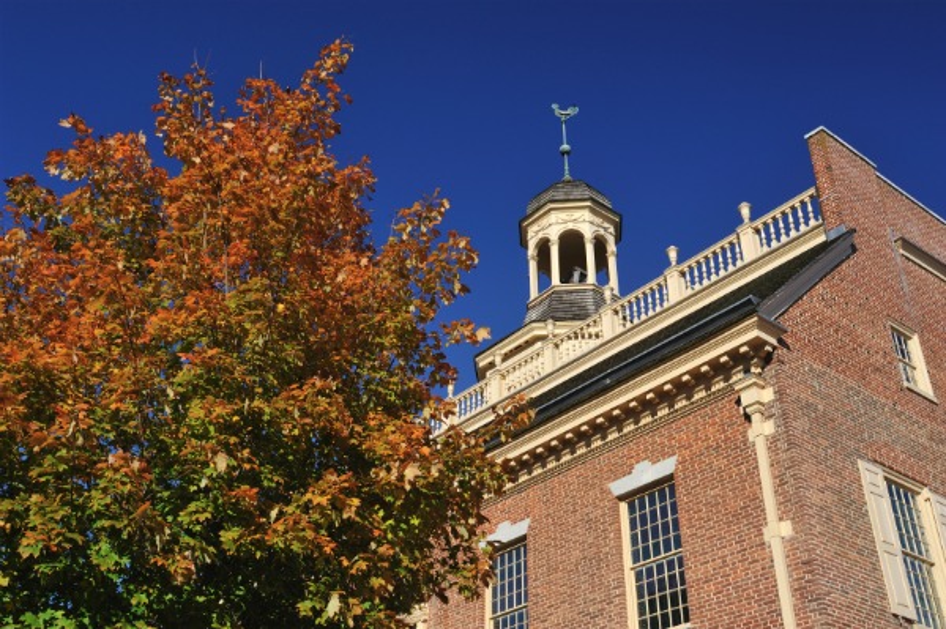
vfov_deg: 33.3
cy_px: 314
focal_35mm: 40
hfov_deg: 48.5
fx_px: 1050
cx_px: 473
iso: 200
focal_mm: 40
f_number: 16
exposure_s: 1/60
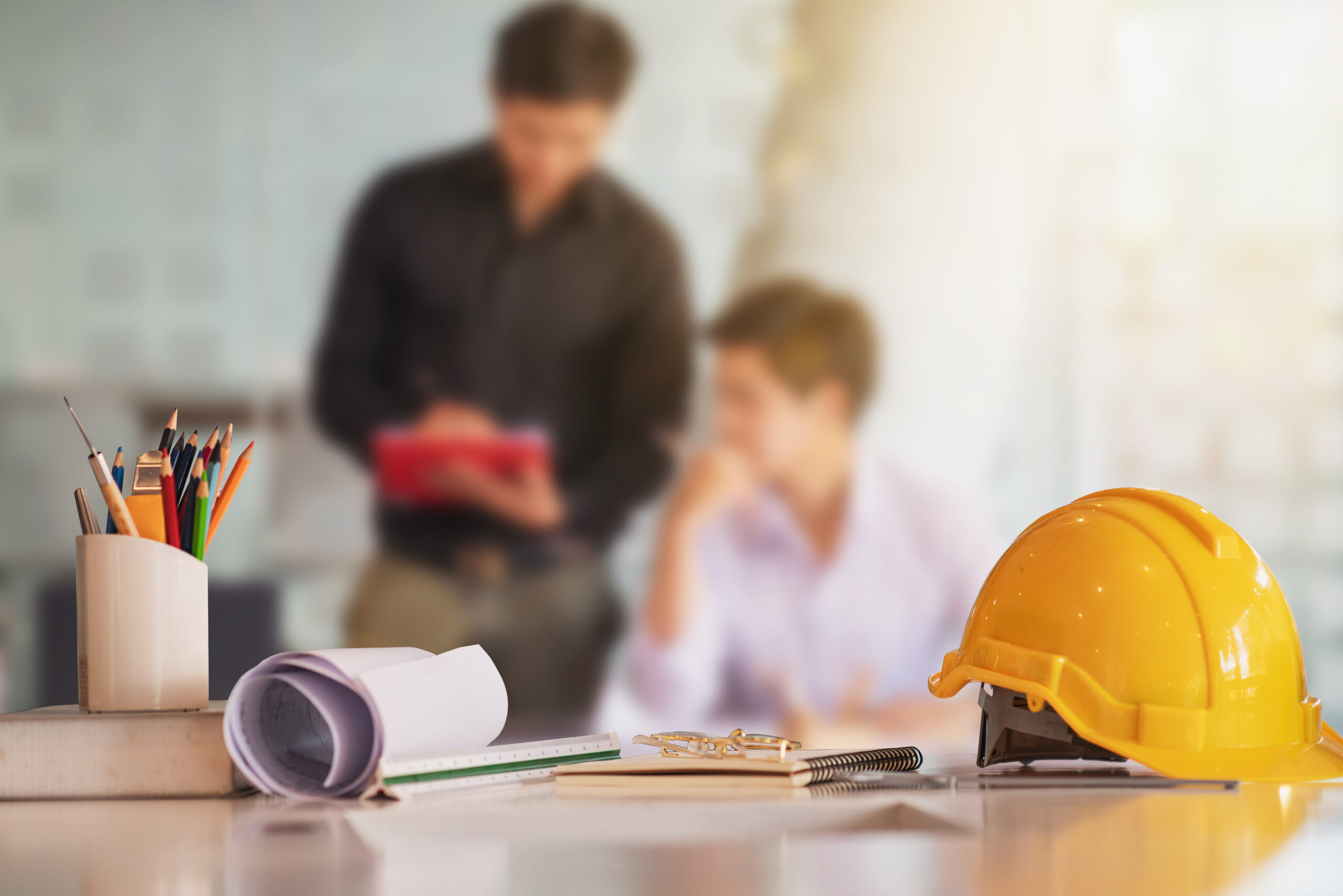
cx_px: 672
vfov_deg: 10.2
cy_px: 448
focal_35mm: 135
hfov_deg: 15.2
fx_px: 5037
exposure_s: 1/80
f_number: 2.8
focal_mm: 135
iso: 400
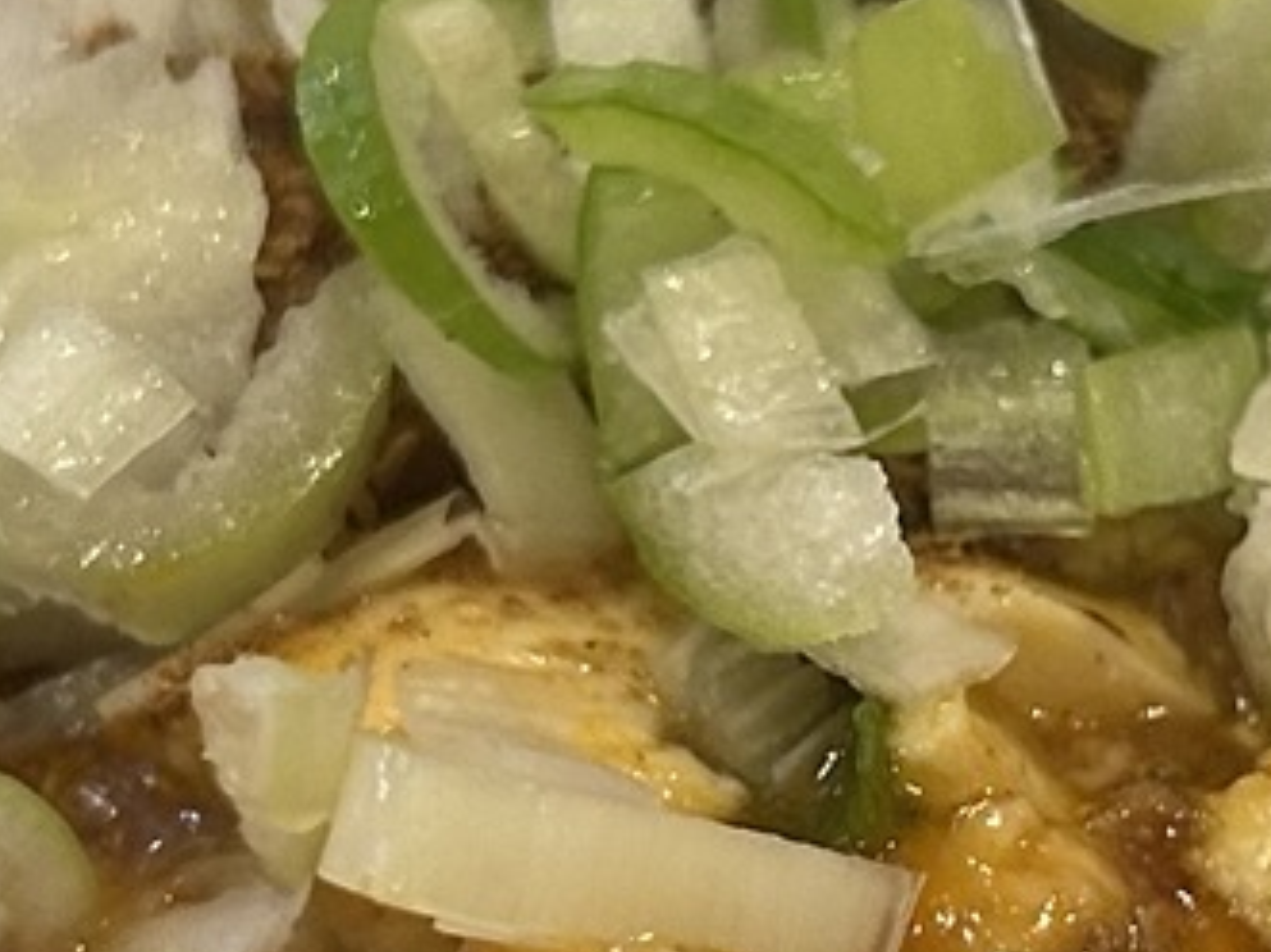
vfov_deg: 9.4
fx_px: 5762
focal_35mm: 157
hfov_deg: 12.5
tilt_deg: -46.4
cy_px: 940
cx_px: 991
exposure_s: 1/50
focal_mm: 5.7
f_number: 1.5
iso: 160
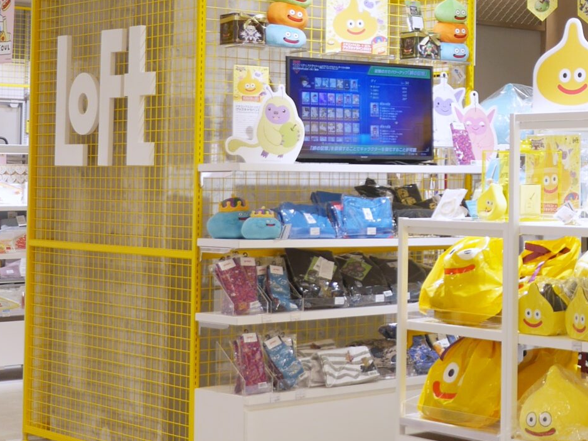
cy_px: 128
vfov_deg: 17.9
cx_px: 765
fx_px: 1393
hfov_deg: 21.5
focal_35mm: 82
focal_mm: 15
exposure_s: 1/80
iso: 200
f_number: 2.8
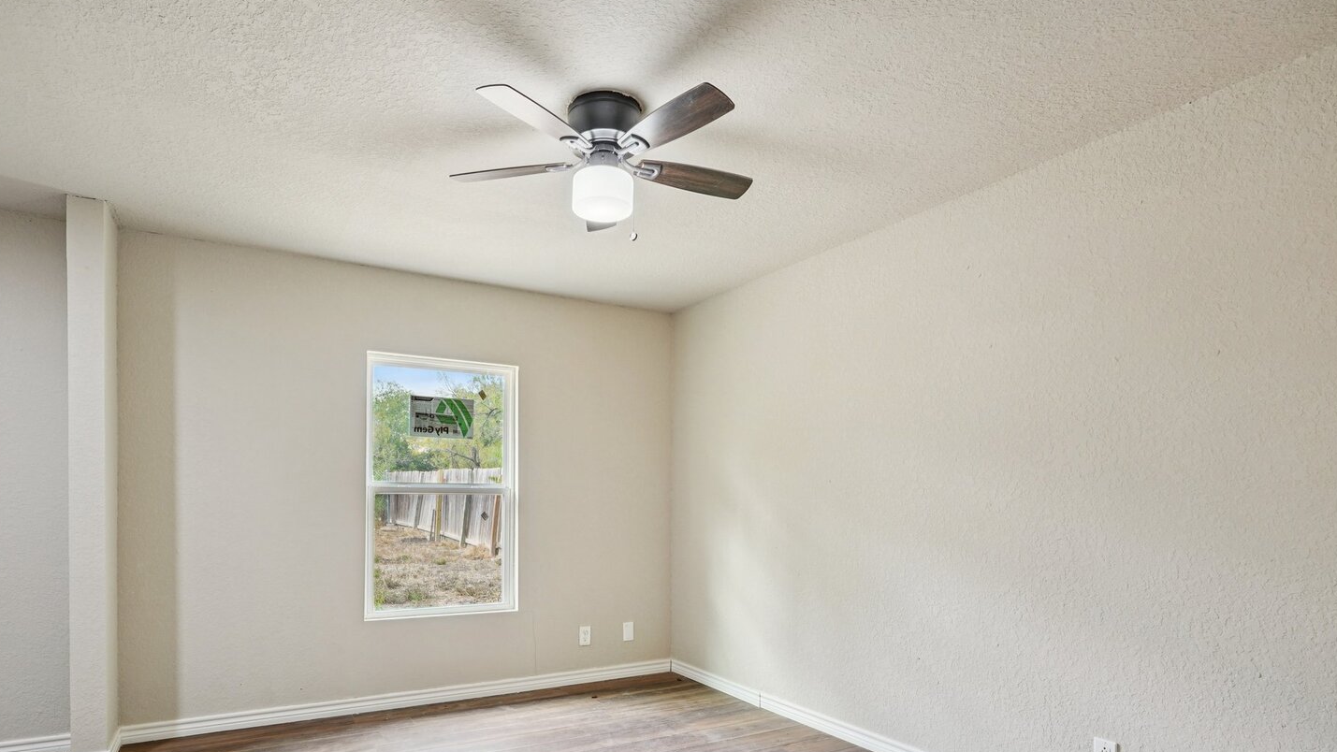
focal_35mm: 20
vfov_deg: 55.7
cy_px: 499
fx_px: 695
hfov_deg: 87.6
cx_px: 609
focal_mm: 16.5
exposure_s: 1/25
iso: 400
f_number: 8
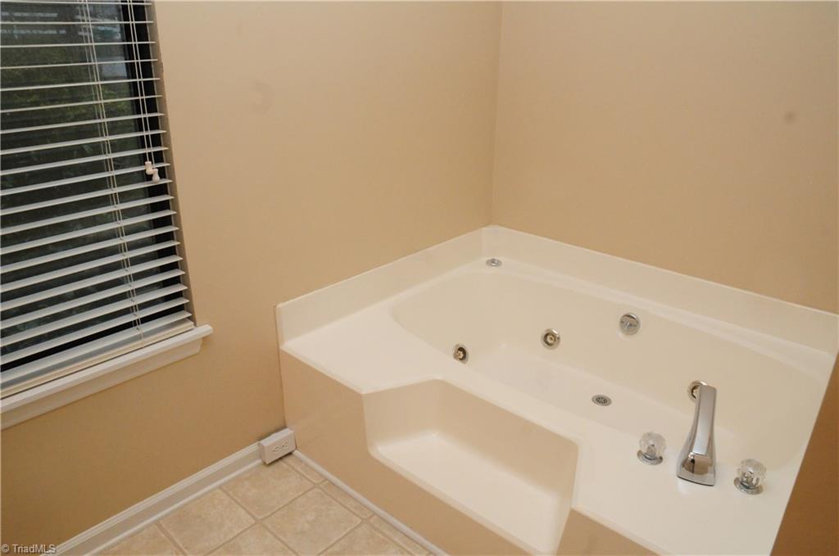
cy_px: 278
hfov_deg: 33.5
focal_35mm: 60
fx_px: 1396
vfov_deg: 22.5
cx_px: 420
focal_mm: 40
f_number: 9
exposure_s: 1/60
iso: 2000
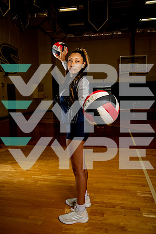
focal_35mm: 30
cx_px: 78
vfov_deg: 61.9
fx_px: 195
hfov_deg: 43.6
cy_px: 117
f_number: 7.1
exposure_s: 1/250
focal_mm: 30
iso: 400
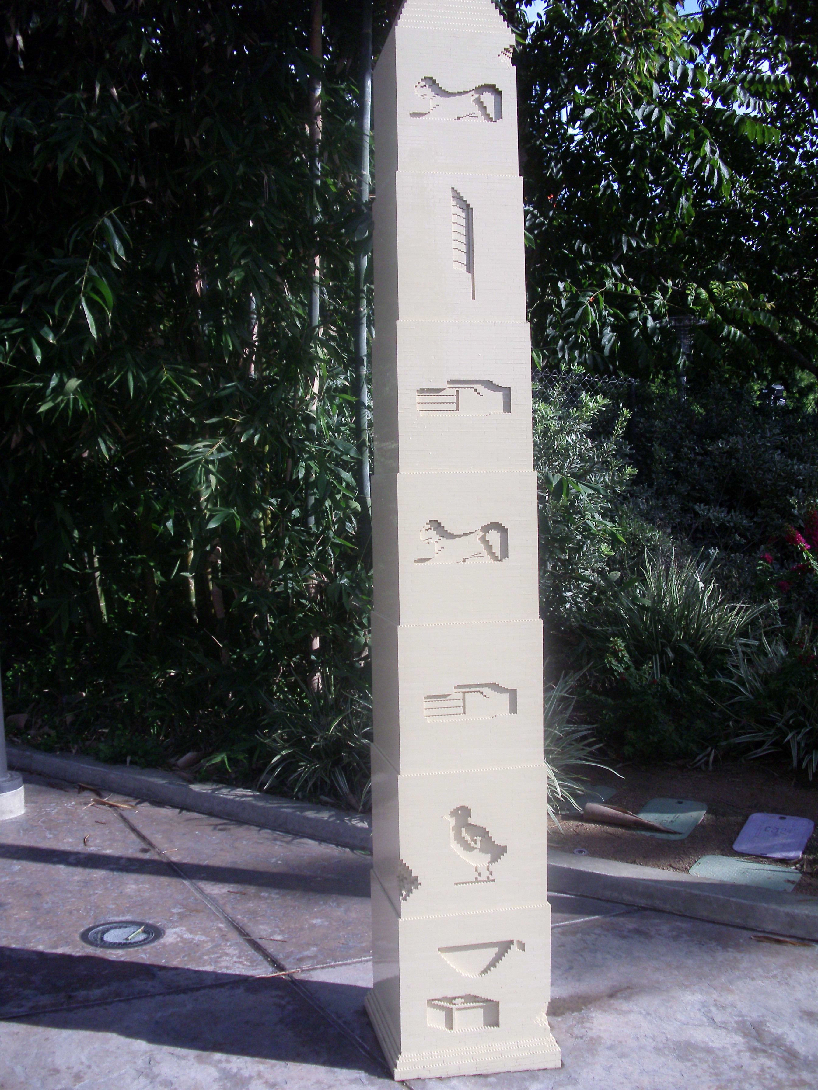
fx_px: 1197
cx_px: 409
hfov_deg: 37.7
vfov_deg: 49.0
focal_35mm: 38
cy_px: 545
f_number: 7.8
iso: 125
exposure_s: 1/169
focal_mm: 6.3
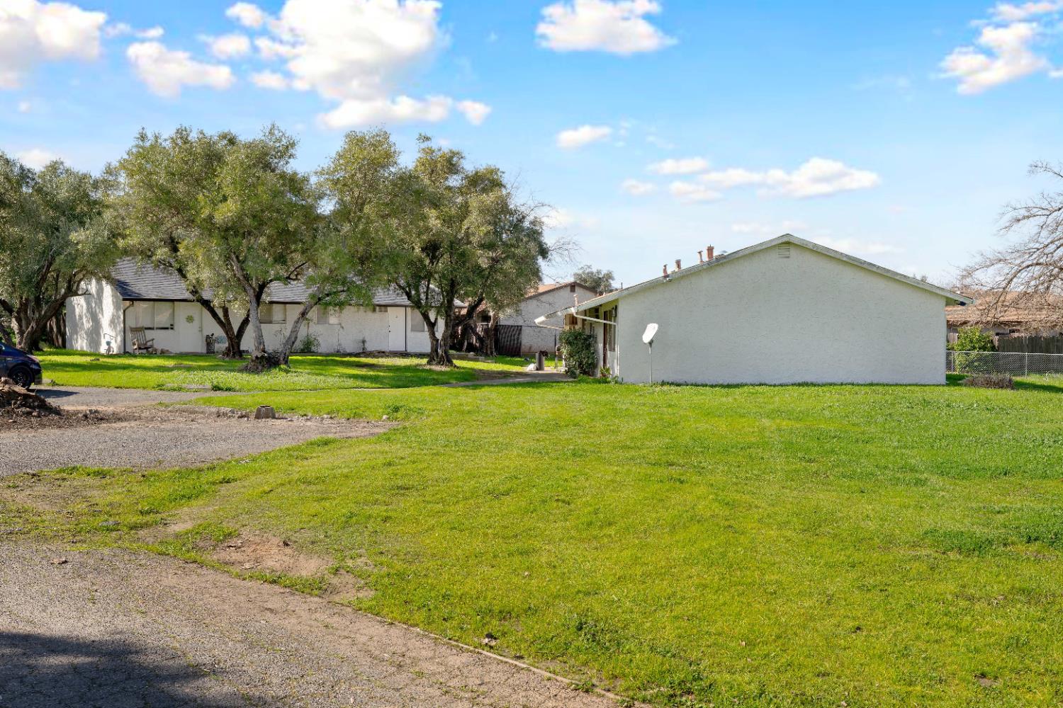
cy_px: 354
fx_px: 974
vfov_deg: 40.0
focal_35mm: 33
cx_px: 532
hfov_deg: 57.2
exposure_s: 1/80
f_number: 8
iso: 320
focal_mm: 22
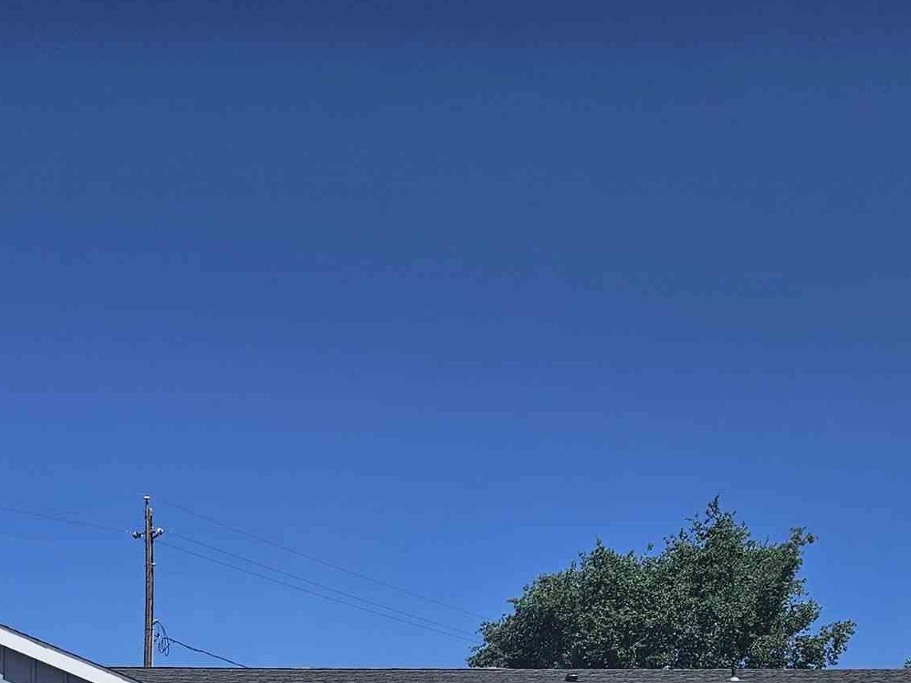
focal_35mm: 62
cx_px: 169
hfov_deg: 30.4
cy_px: 917
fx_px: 1632
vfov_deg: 21.2
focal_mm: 5.4
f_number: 1.8
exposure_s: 1/3436
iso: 25
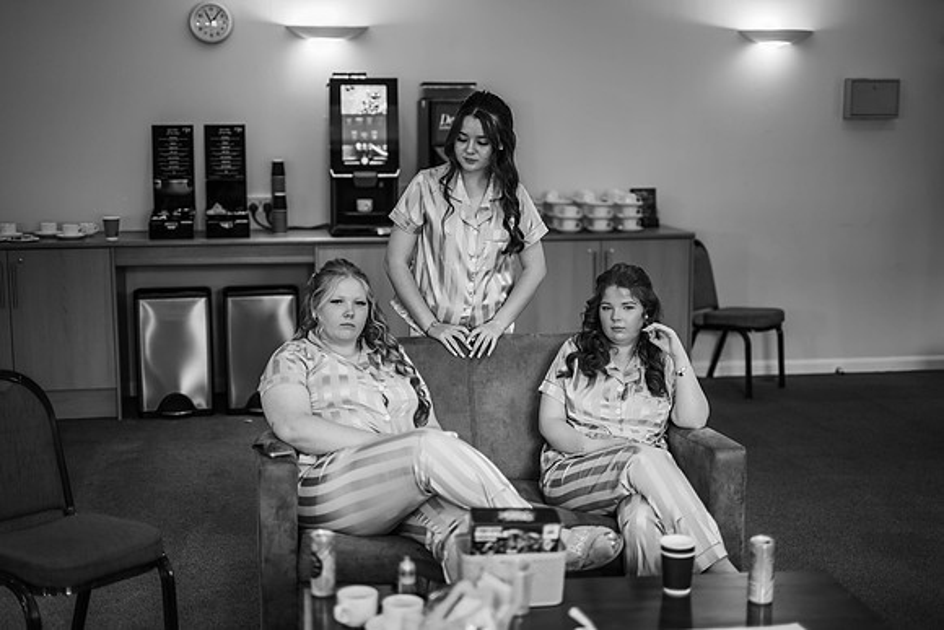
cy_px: 315
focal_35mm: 50
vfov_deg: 27.0
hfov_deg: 39.6
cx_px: 472
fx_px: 1311
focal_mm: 50
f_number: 1.4
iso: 360
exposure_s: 1/250
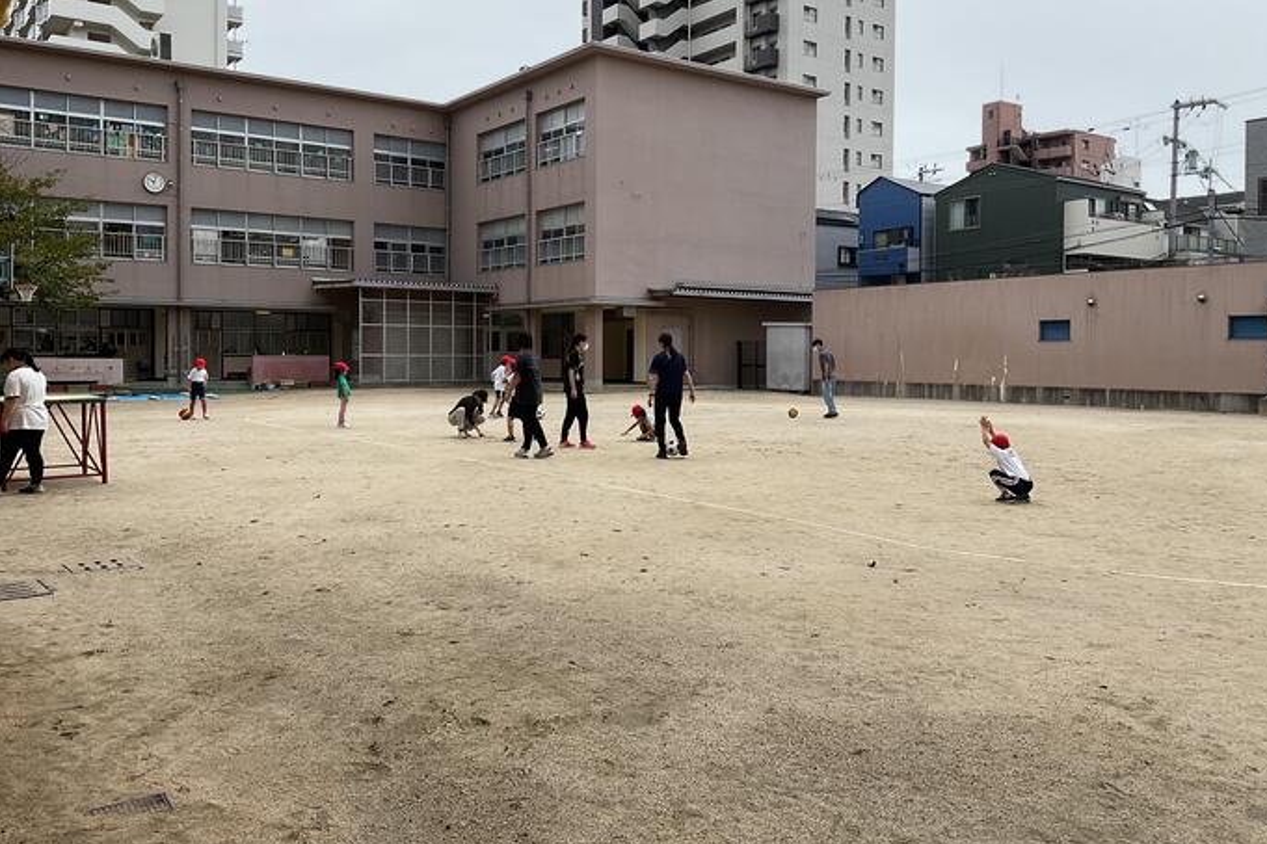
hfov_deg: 60.3
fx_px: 1091
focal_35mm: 31
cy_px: 367
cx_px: 649
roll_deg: +0.6
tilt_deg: -1.1
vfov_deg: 42.2
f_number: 1.8
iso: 16
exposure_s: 1/1412
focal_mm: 3
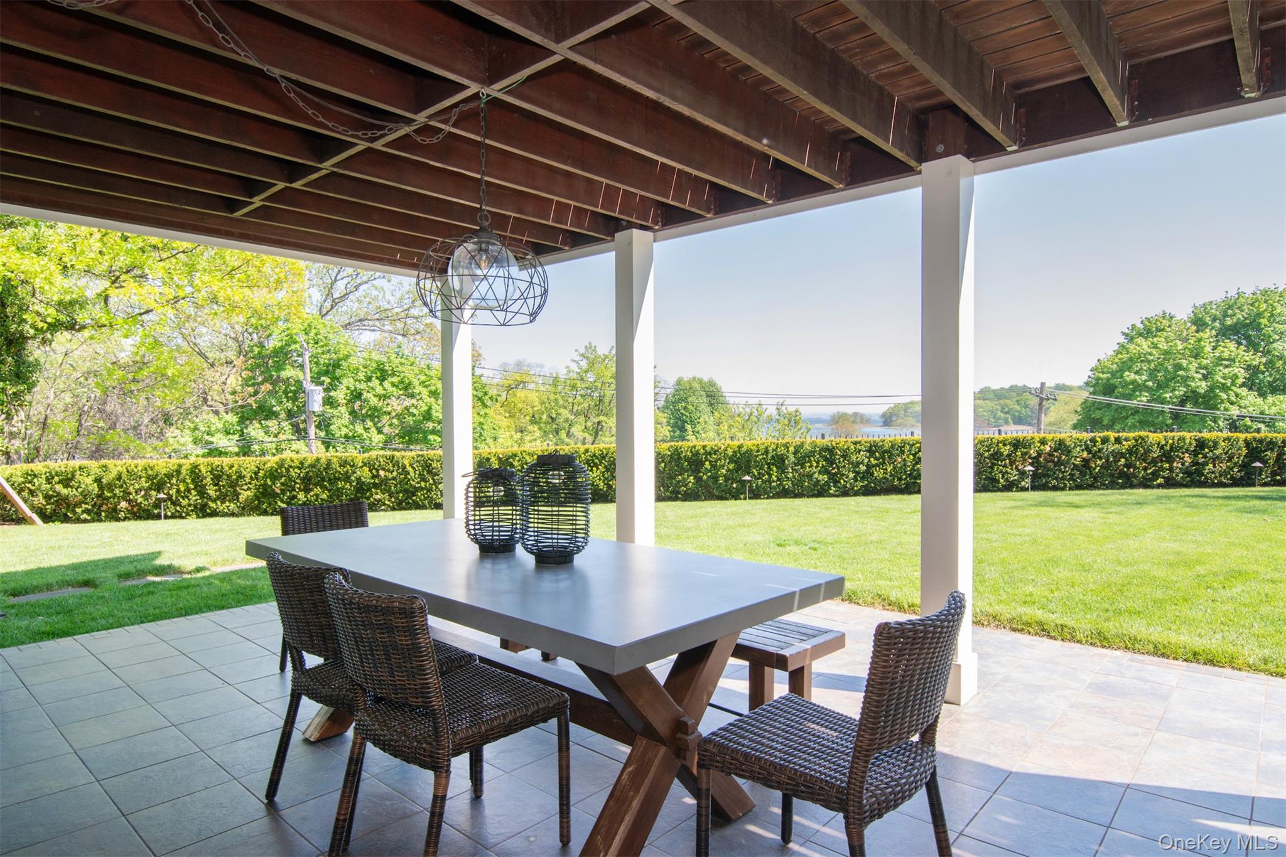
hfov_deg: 85.4
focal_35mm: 20
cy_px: 428
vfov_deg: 63.2
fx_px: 696
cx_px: 643
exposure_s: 1/100
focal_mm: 13
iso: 400
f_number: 10
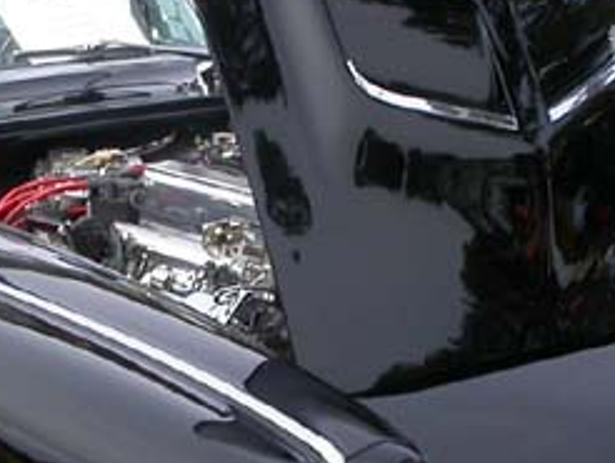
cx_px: 128
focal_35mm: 158
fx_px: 2810
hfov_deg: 12.4
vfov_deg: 9.4
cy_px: 245
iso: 100
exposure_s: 1/242
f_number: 6
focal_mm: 7.85
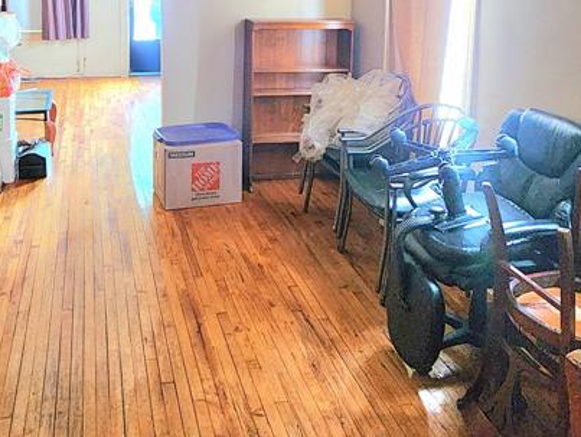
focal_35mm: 33
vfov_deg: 39.9
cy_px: 46
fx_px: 554
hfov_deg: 53.8
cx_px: 179
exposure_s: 1/30
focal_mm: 2.2
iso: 500
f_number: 2.2
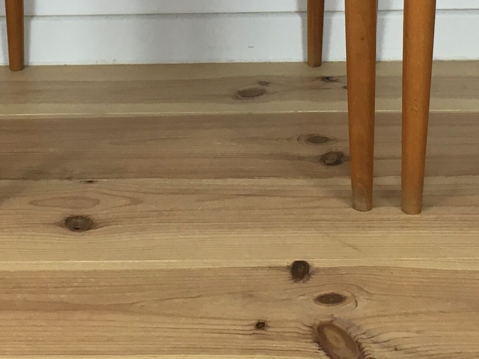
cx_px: 143
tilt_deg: -14.0
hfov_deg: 19.7
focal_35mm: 99
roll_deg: +1.8
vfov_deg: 14.3
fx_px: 1370
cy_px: -124
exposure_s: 1/33
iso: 32
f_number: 2.2
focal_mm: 4.15
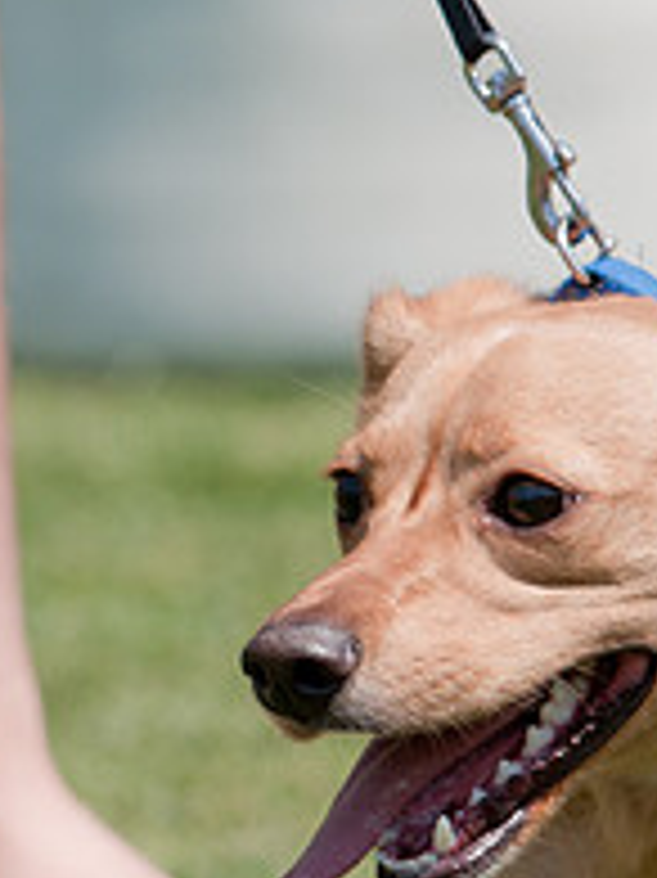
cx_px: -382
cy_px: 416
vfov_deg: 3.0
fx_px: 16807
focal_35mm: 663
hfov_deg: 2.2
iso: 200
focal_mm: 155
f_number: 5.6
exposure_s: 1/800
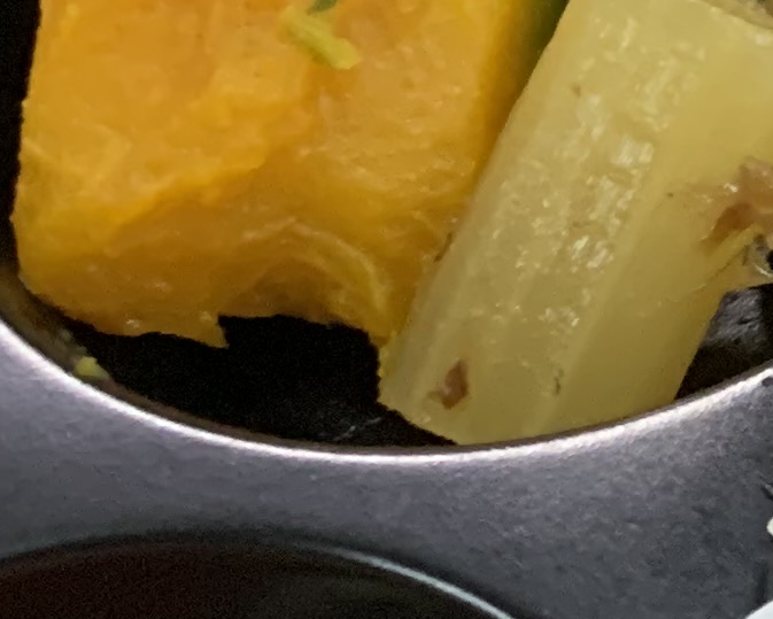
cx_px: 1737
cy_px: -405
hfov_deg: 11.0
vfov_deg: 9.8
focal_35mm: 152
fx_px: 3479
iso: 400
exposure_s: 1/33
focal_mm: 4.25
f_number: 1.8
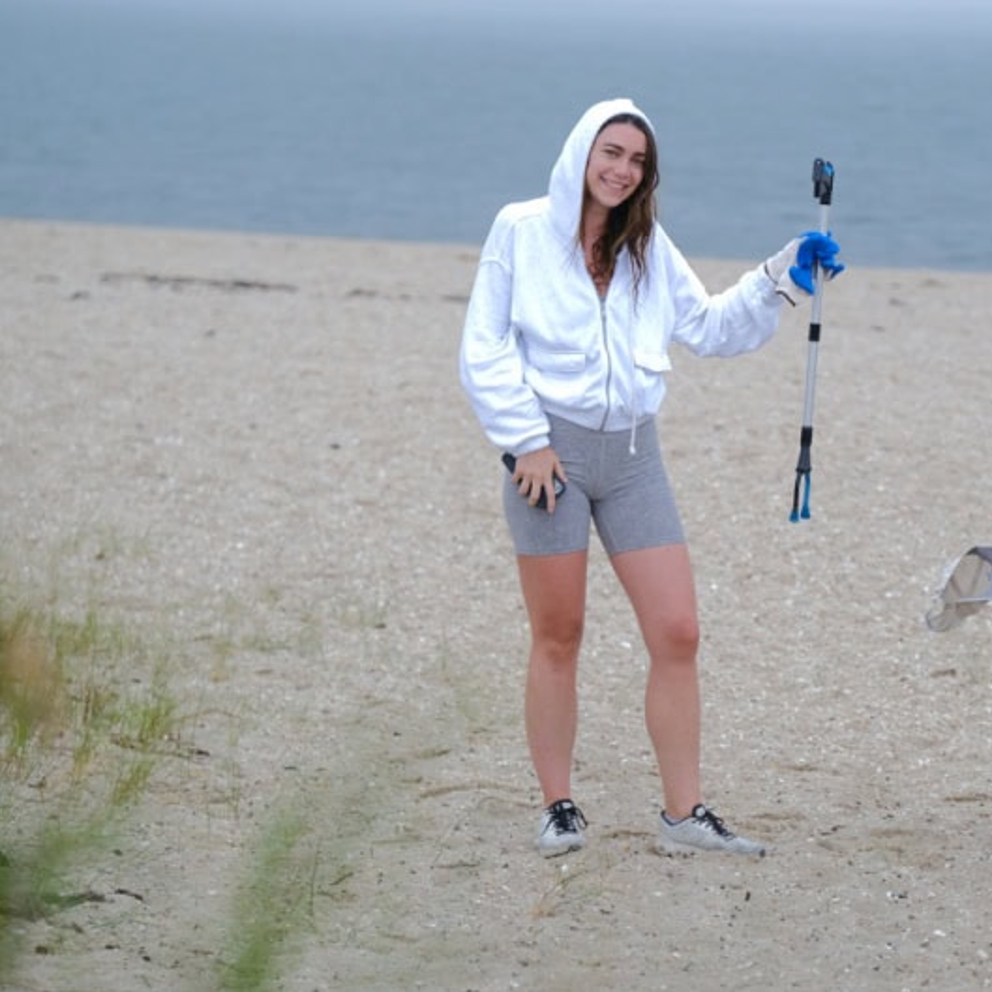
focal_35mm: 162
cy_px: 496
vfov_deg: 10.8
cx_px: 720
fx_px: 5252
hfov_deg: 10.8
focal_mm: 83.8
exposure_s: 1/85
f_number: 2.8
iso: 80
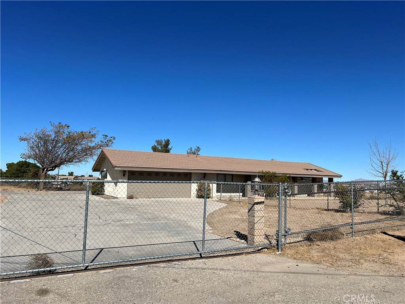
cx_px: 202
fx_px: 304
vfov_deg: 53.1
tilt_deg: +4.7
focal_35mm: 26
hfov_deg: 67.3
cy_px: 152
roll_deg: -1.6
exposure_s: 1/7463
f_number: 1.5
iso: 50
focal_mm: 5.7
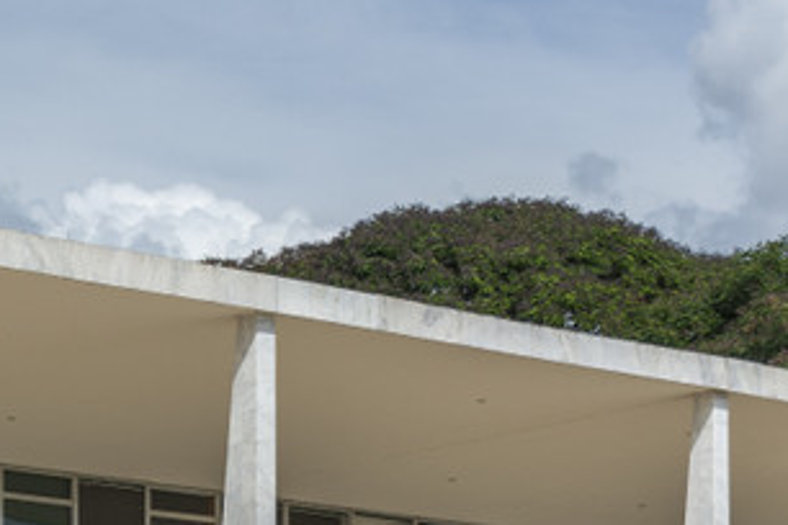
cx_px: -211
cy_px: 686
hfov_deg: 10.4
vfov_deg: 7.0
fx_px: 4224
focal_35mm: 193
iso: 100
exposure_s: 1/320
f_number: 5.6
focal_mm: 38
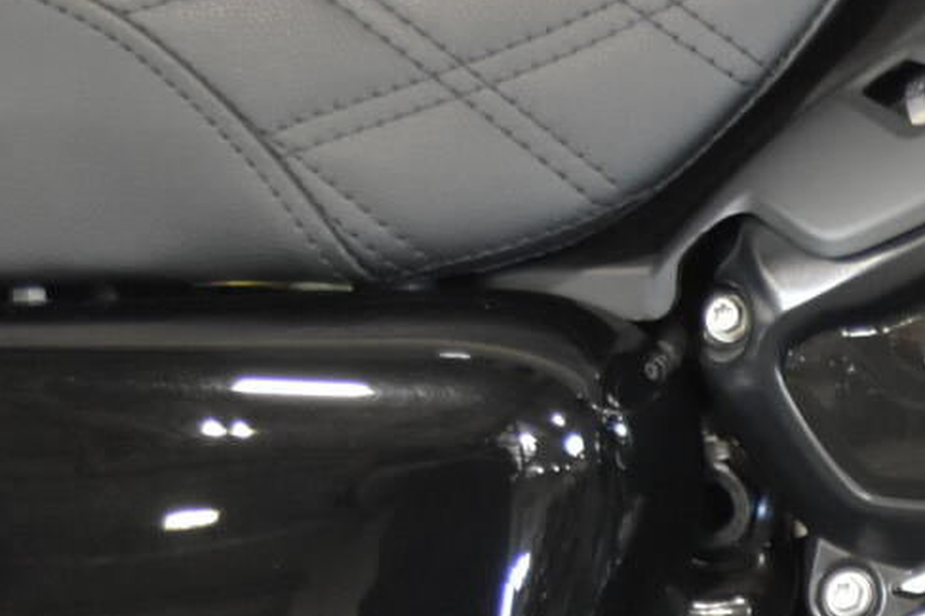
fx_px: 4600
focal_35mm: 179
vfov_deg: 7.4
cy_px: 1214
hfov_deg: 10.9
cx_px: 1521
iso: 1600
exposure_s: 1/20
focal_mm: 29
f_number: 4.5
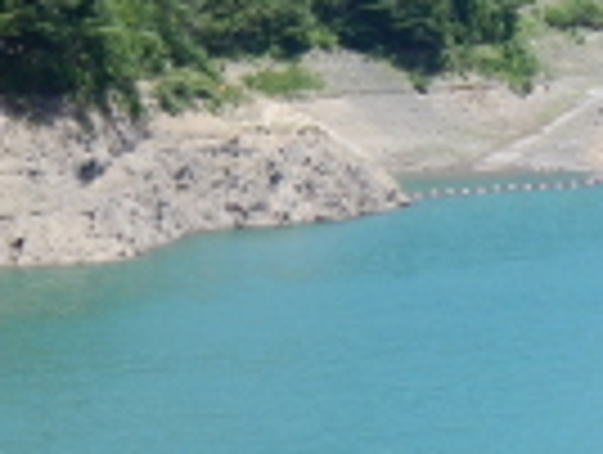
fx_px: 2792
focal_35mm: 160
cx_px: 882
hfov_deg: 11.8
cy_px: 447
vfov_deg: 9.2
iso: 125
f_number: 4
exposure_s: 1/500
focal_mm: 7.7
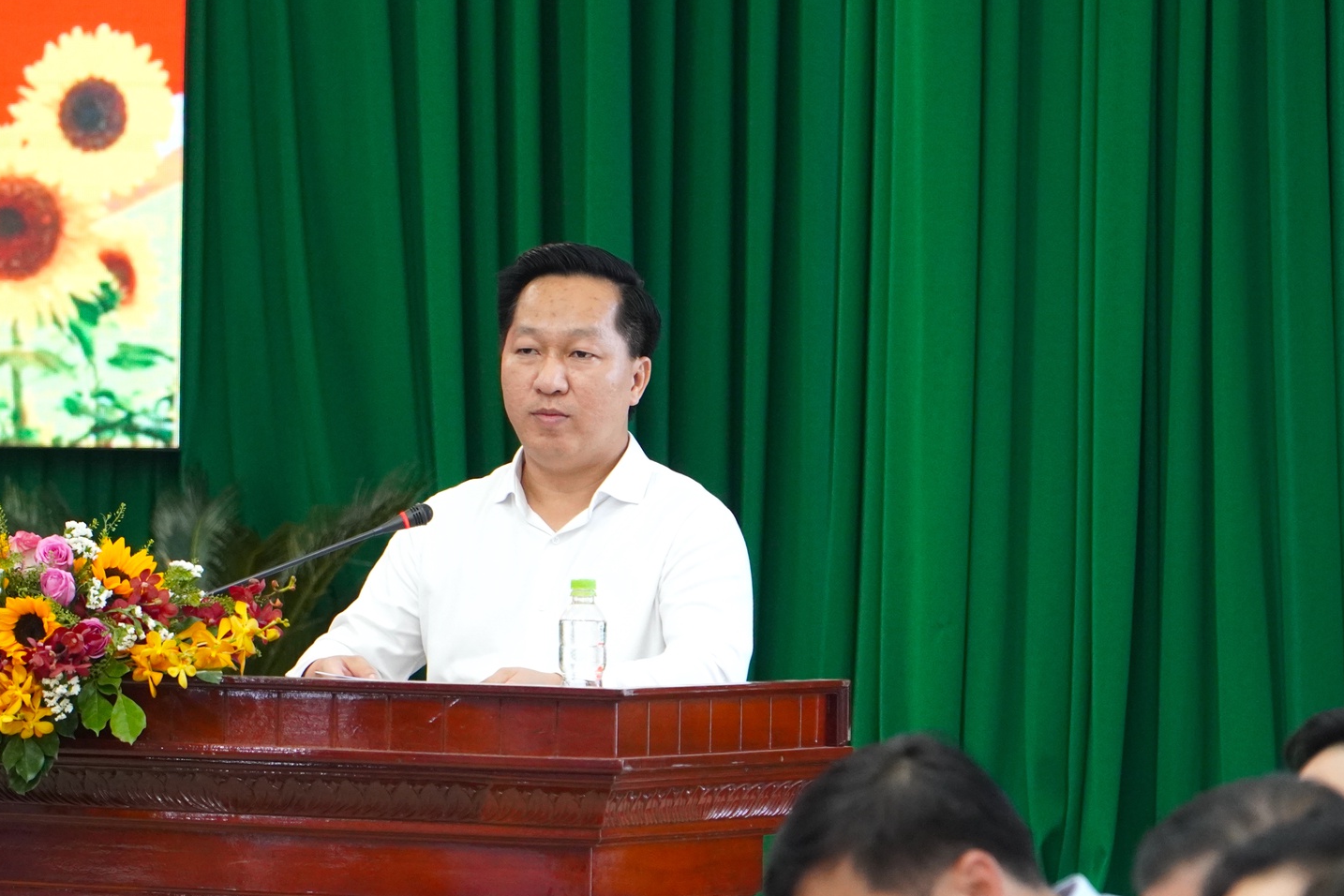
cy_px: 590
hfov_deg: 9.4
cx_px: 536
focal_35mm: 220
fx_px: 8201
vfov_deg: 6.3
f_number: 4
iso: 2000
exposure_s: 1/200
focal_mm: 105
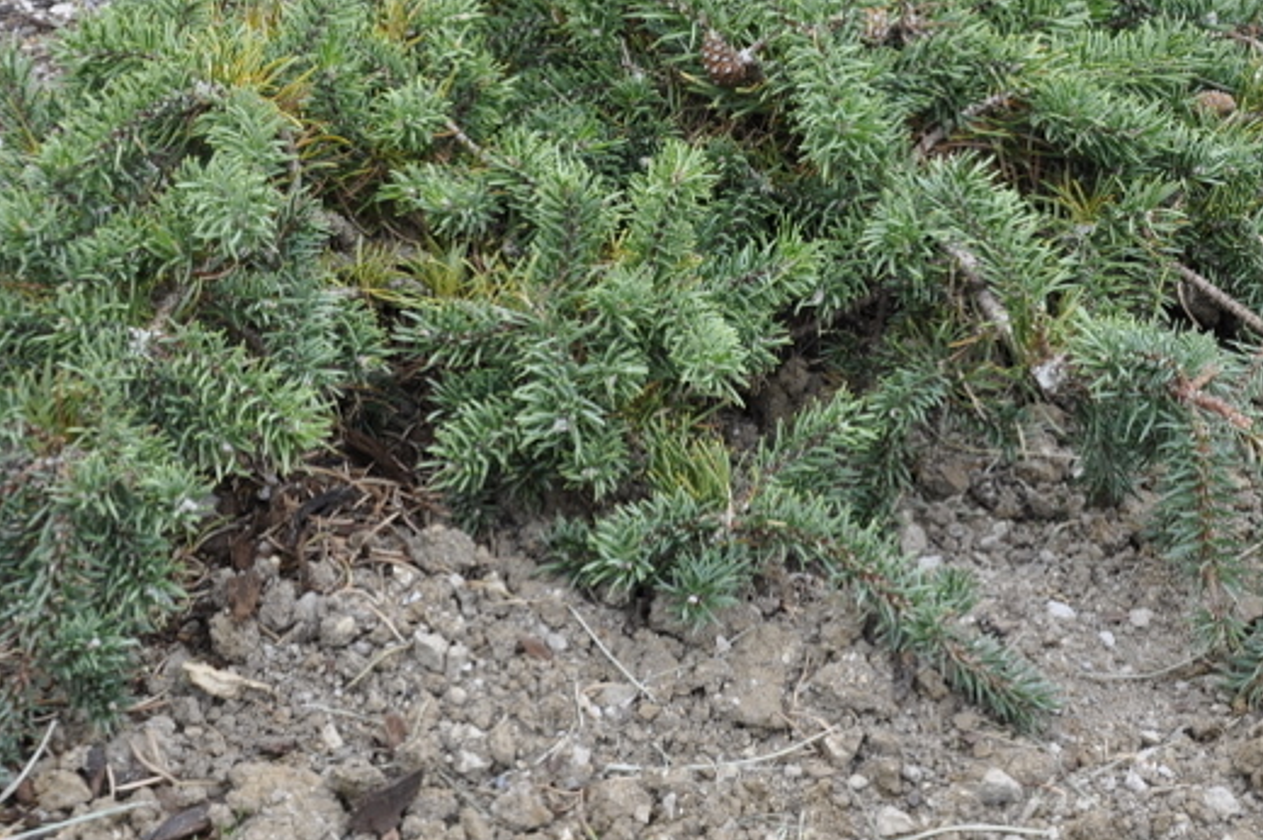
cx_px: 724
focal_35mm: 120
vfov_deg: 11.4
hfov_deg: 17.1
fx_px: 4207
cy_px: 199
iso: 200
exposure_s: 1/80
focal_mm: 52
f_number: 9
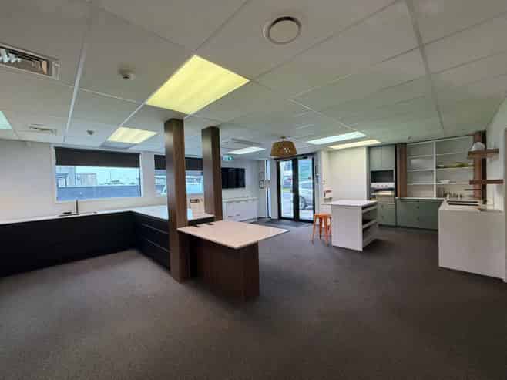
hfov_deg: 102.1
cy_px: 190
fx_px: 205
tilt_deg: -2.0
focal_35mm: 14
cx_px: 254
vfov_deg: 85.6
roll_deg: +2.8
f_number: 2.2
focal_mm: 2.22
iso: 160
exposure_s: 1/100
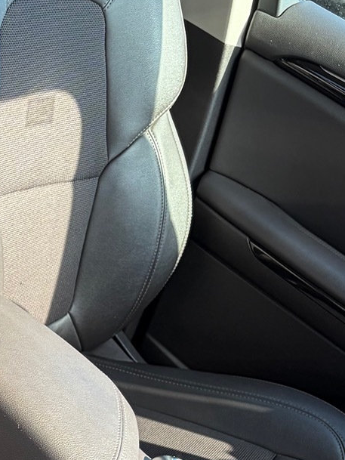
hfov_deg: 16.4
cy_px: 372
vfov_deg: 22.4
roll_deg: -23.0
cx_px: -78
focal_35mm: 86
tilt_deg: -26.6
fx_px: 1142
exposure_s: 1/122
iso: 40
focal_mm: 5.96
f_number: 1.6
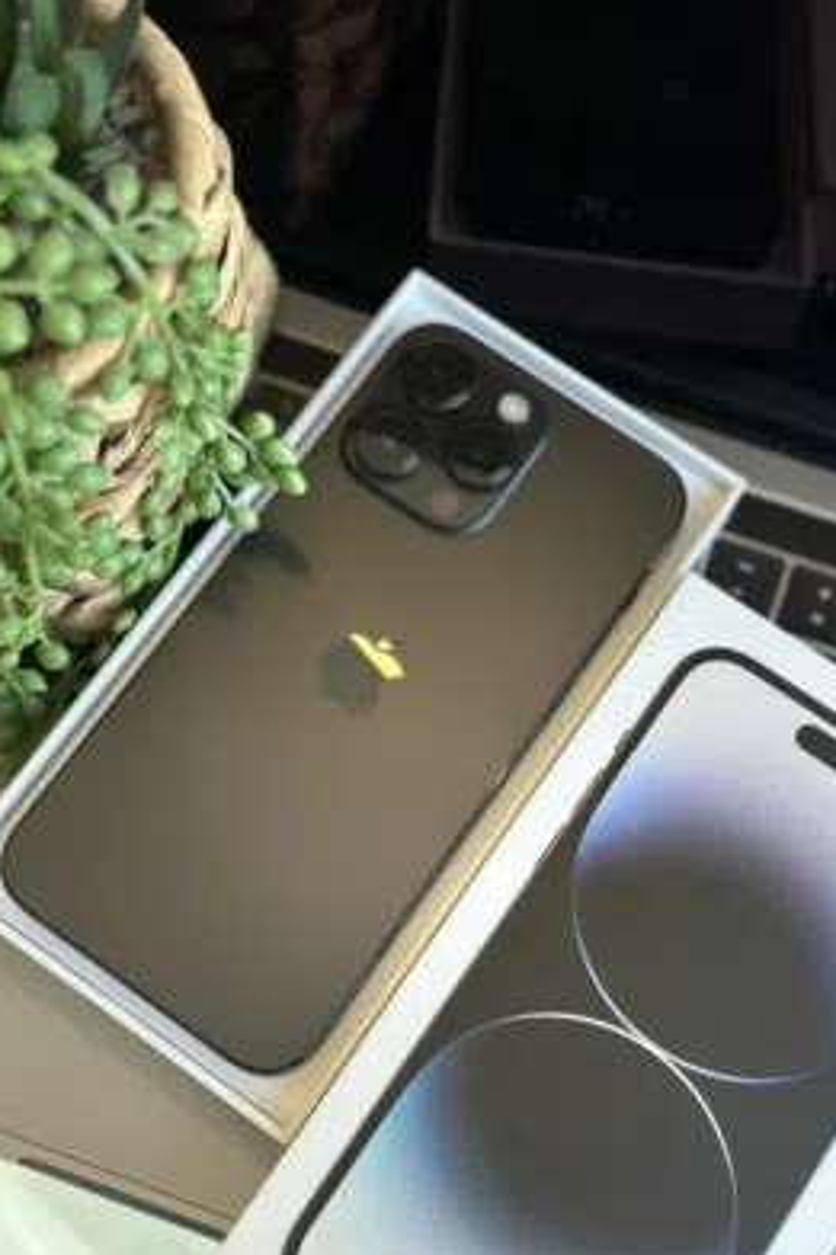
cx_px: 400
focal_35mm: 51
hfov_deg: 26.5
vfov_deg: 38.9
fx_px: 1778
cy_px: 631
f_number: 1.78
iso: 80
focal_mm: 6.86
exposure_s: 1/177
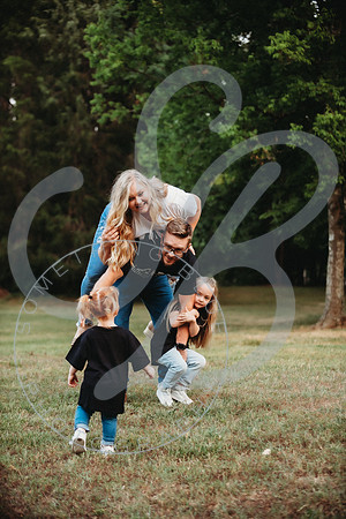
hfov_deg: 19.5
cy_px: 260
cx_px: 173
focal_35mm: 70
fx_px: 1009
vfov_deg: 28.8
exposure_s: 1/250
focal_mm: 70
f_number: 2.8
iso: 1000
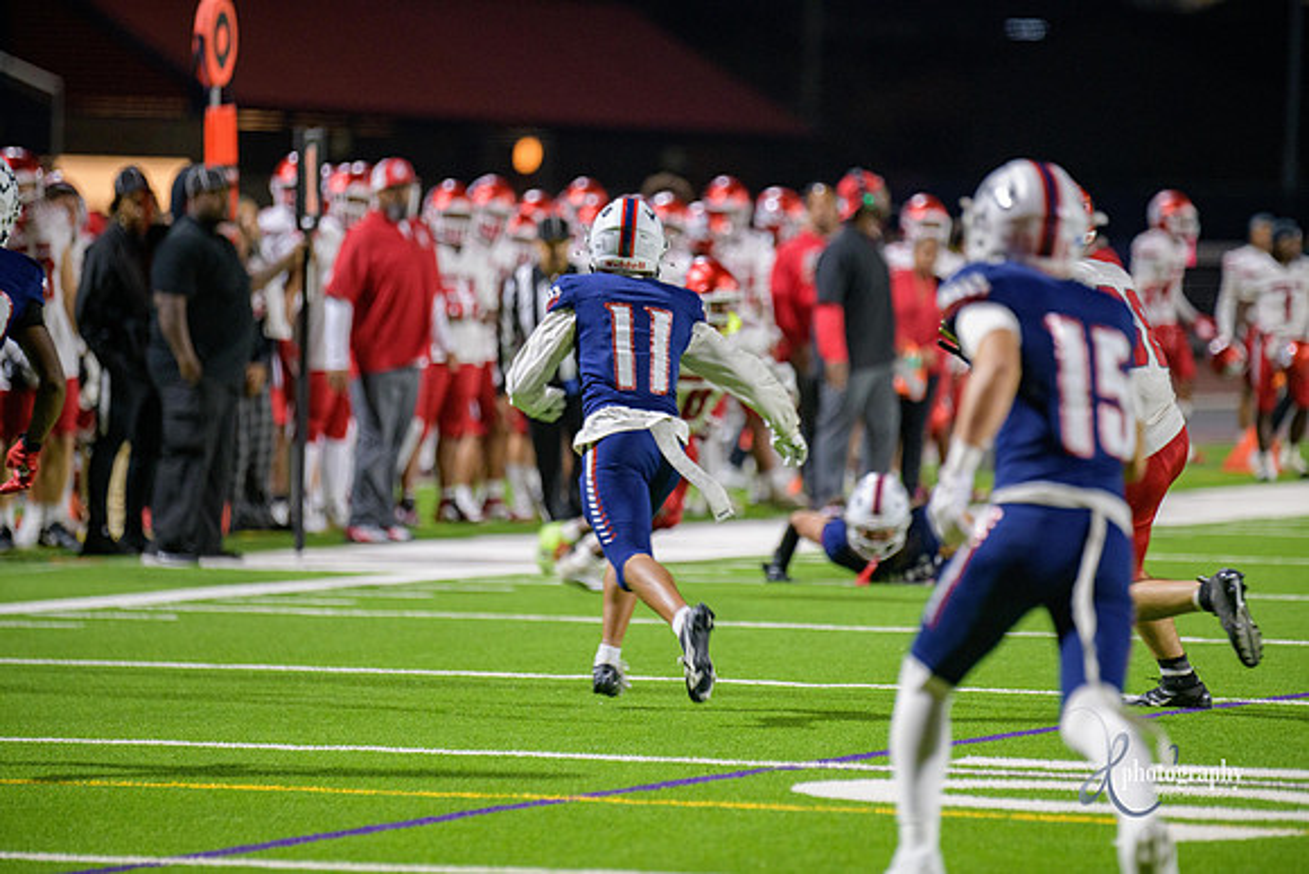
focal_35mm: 250
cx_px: 654
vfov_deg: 5.5
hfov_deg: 8.2
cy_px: 437
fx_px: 9092
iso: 2000
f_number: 2.8
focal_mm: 250
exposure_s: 1/250
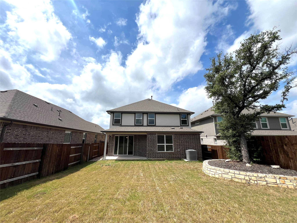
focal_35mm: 13
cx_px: 148
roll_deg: -0.1
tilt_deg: +14.1
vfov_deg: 89.9
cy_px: 112
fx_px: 112
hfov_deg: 106.2
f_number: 1.8
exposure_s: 1/3534
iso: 32
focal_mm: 1.57
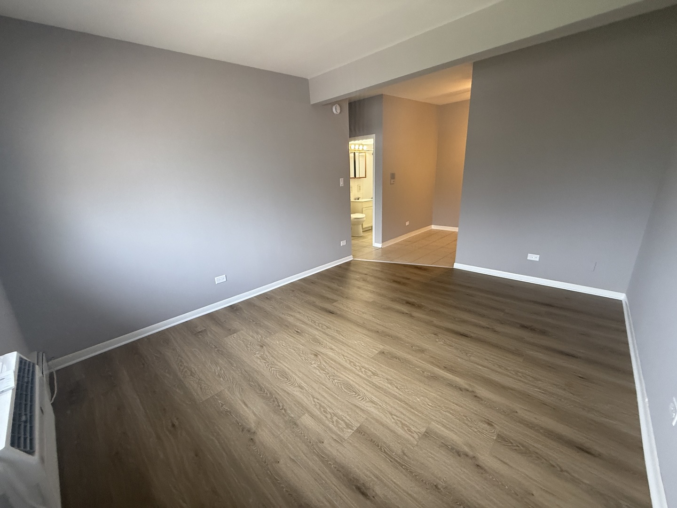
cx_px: 338
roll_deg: +2.4
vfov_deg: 85.7
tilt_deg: -11.5
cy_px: 254
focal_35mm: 14
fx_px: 274
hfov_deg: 102.1
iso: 200
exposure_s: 1/120
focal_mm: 2.22
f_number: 2.2
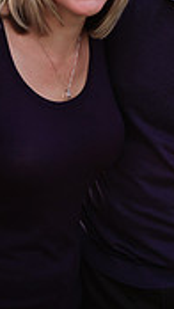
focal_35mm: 174
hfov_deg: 7.0
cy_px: -28
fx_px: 1426
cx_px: 142
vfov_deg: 12.2
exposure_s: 1/100
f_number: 2.8
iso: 400
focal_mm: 50
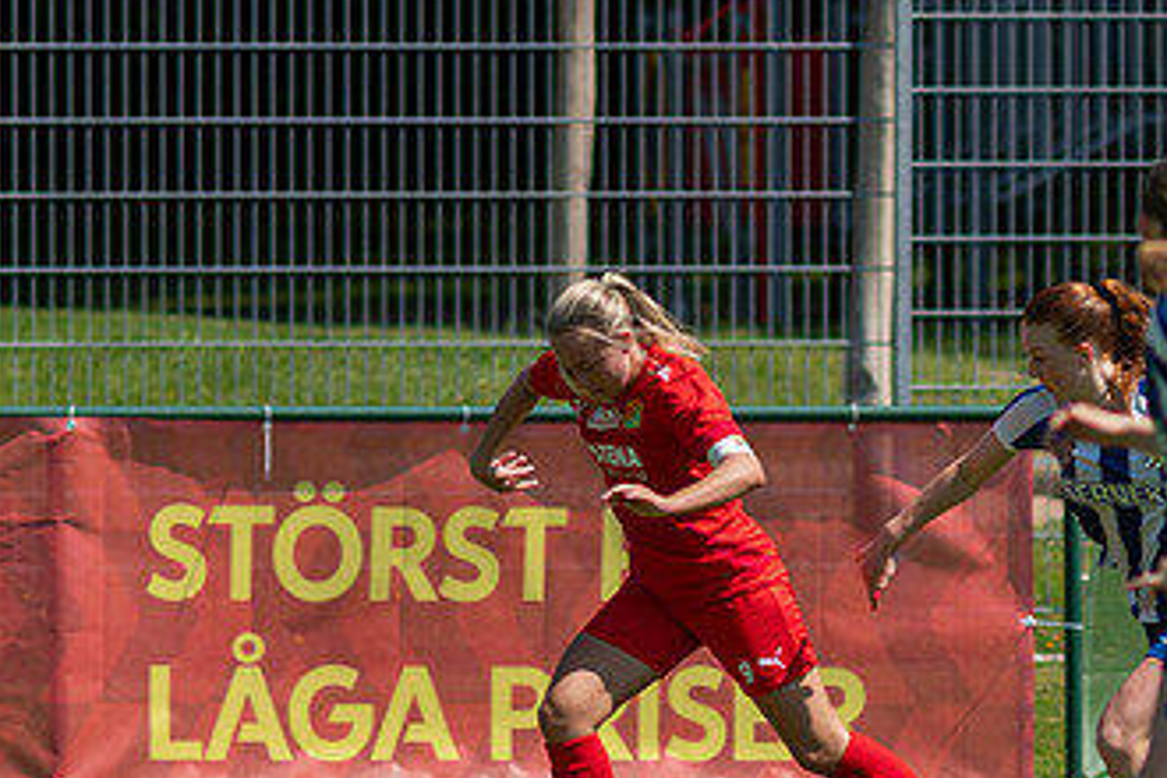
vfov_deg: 1.5
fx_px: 29853
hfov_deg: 2.2
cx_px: 903
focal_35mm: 921
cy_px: 596
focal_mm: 300
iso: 100
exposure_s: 1/1600
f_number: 3.2
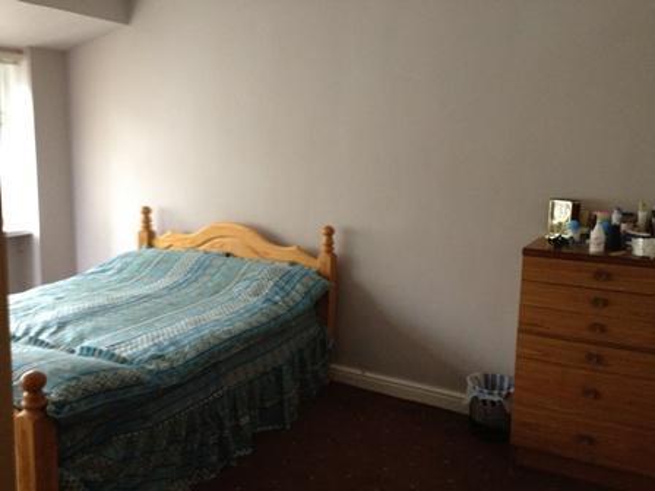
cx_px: 328
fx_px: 662
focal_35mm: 35
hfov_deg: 52.6
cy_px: 246
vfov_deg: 40.7
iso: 320
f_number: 2.4
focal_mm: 4.28
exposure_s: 1/20
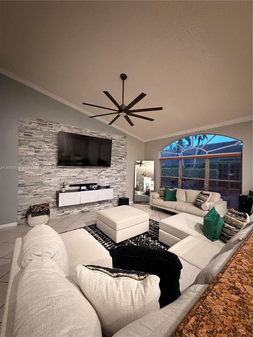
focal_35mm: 14
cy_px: 168
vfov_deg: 102.1
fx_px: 136
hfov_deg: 85.7
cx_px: 126
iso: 1250
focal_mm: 2.22
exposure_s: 1/40
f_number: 2.2
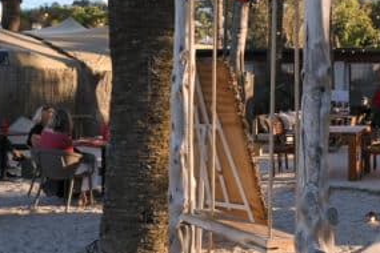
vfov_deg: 21.9
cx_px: 308
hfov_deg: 31.5
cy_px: 92
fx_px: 654
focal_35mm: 62
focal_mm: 15
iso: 320
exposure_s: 1/1300
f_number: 4
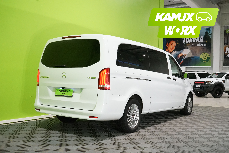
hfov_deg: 50.7
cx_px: 114
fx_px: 242
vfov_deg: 35.1
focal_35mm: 38
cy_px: 76
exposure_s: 1/125
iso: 6400
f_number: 8
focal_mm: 38
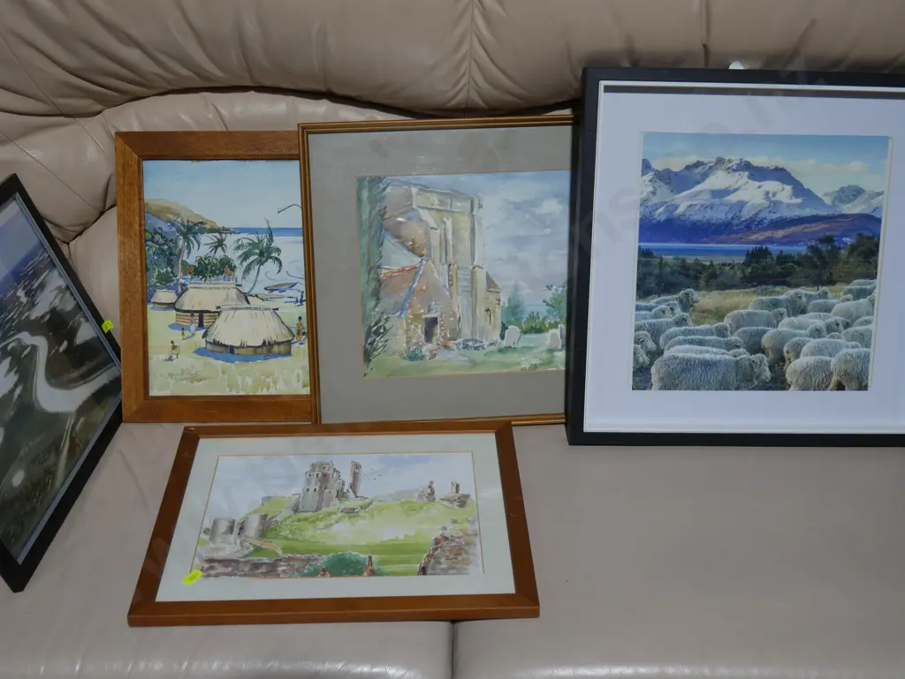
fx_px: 1046
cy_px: 340
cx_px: 452
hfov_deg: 46.8
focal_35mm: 40
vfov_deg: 36.0
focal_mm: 20
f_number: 4.5
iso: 200
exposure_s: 1/80
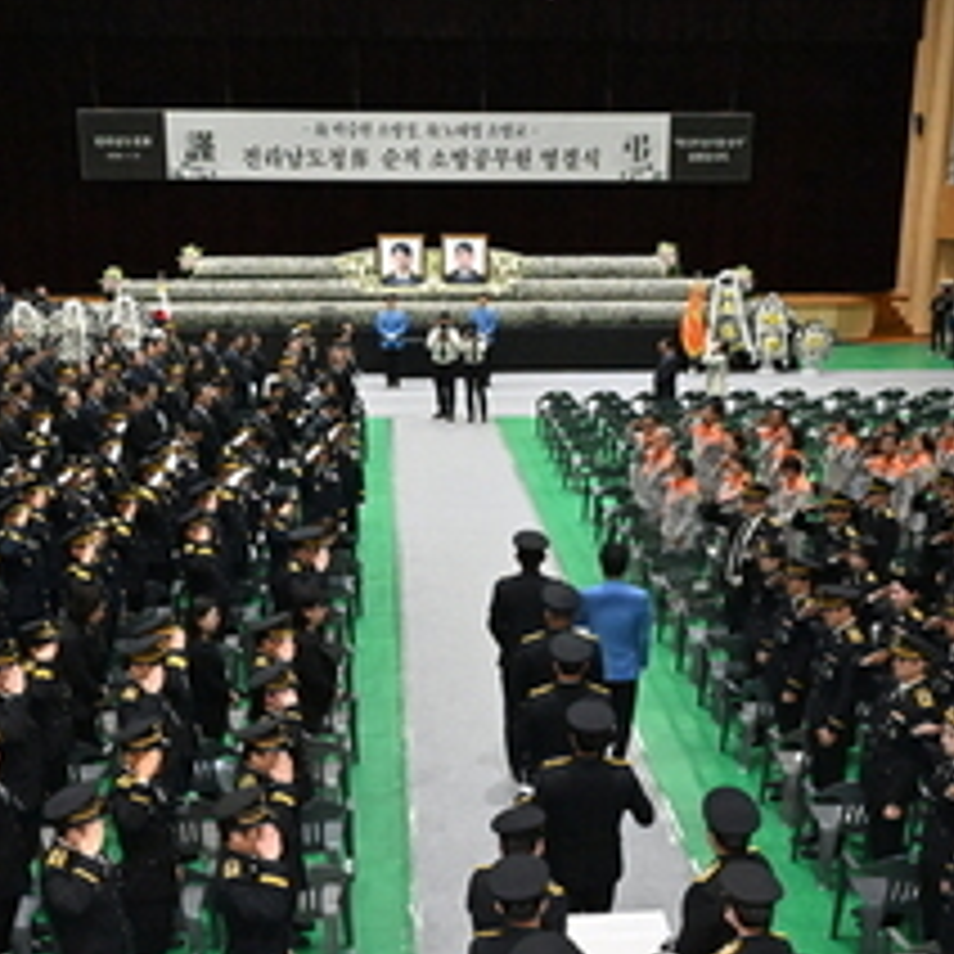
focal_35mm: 48
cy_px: 673
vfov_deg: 34.8
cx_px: 500
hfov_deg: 35.3
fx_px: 1497
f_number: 11
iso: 10000
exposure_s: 1/172
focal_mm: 24
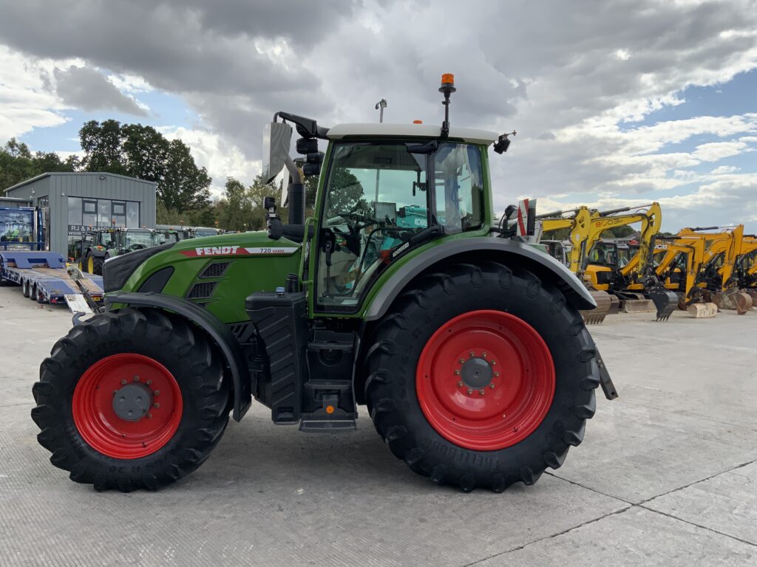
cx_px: 378
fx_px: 634
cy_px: 284
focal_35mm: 29
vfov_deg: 48.2
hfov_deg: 61.7
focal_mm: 3
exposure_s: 1/1144
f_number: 1.8
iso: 16
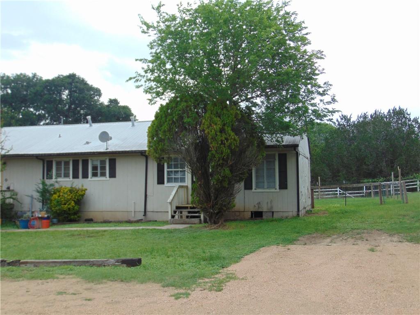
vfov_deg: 34.3
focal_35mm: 42
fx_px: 510
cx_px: 210
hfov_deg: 44.8
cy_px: 158
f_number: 3.3
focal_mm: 7.6
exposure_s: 1/640
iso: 80
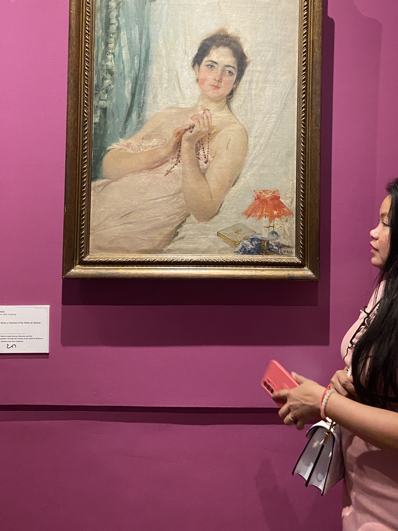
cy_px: 175
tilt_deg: +3.7
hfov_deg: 39.6
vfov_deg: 50.4
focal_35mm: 36
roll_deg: -0.1
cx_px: 228
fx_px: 552
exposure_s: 1/60
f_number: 1.8
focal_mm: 4.25
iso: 400
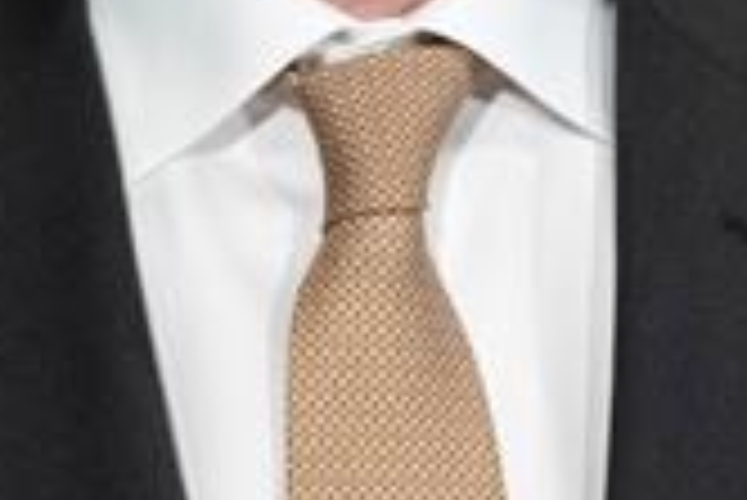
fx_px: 16240
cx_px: 207
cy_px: -394
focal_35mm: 782
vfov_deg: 1.8
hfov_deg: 2.6
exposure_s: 1/250
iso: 8000
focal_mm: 200
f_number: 4.5
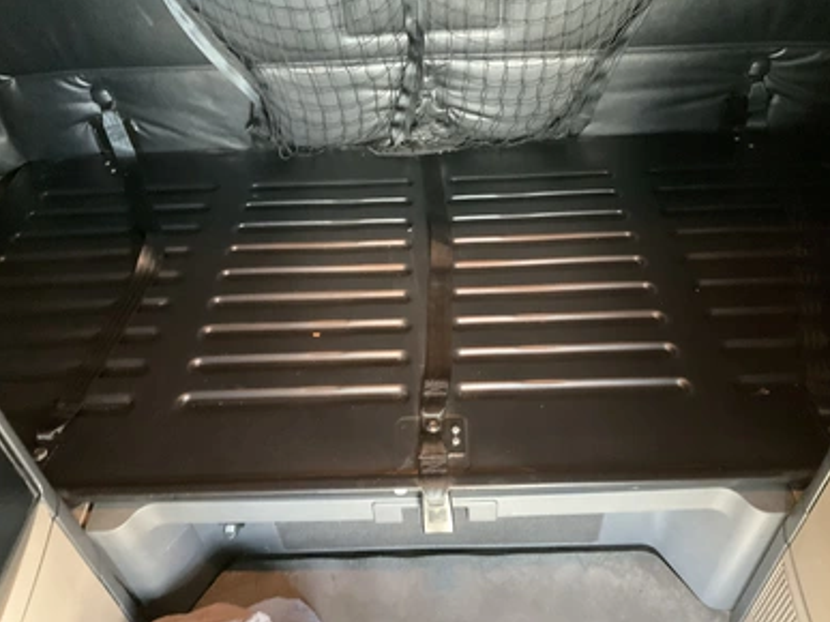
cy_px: 302
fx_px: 719
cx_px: 427
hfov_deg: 60.0
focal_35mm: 30
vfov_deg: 46.8
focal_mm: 3
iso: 640
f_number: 1.8
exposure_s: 1/25
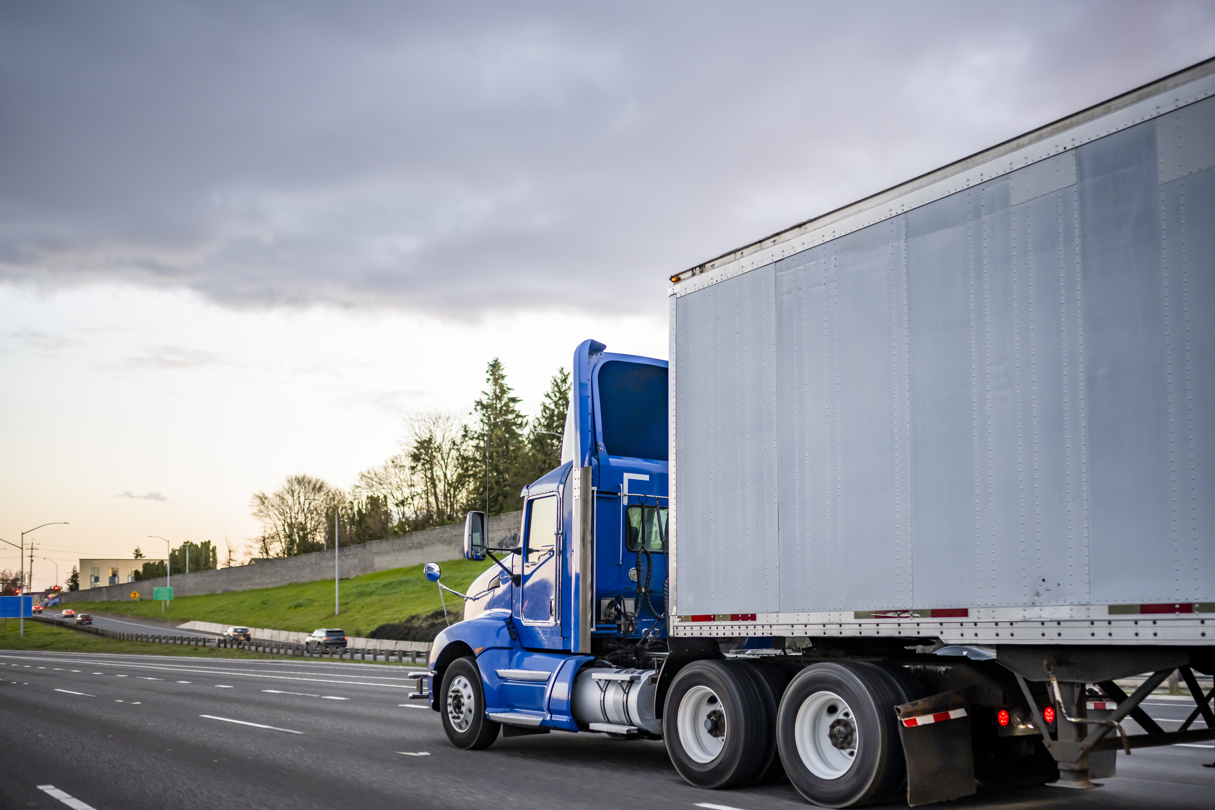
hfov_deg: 54.4
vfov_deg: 37.9
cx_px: 608
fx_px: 1181
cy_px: 405
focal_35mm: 35
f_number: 1.8
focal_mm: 35
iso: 320
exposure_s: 1/250
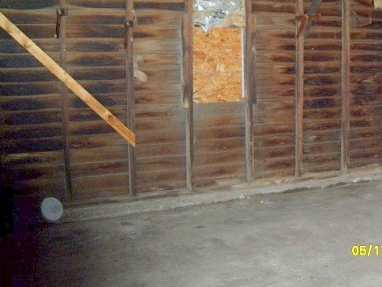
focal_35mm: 45
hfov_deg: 41.7
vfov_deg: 31.9
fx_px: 497
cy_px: 98
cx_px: 241
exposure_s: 1/45
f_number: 2.8
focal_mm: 6.3
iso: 400
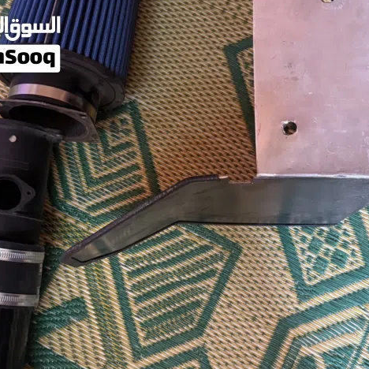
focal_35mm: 29
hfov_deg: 55.6
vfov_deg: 55.6
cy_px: 186
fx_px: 350
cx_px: 179
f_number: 1.78
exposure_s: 1/40
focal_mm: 6.76
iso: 800
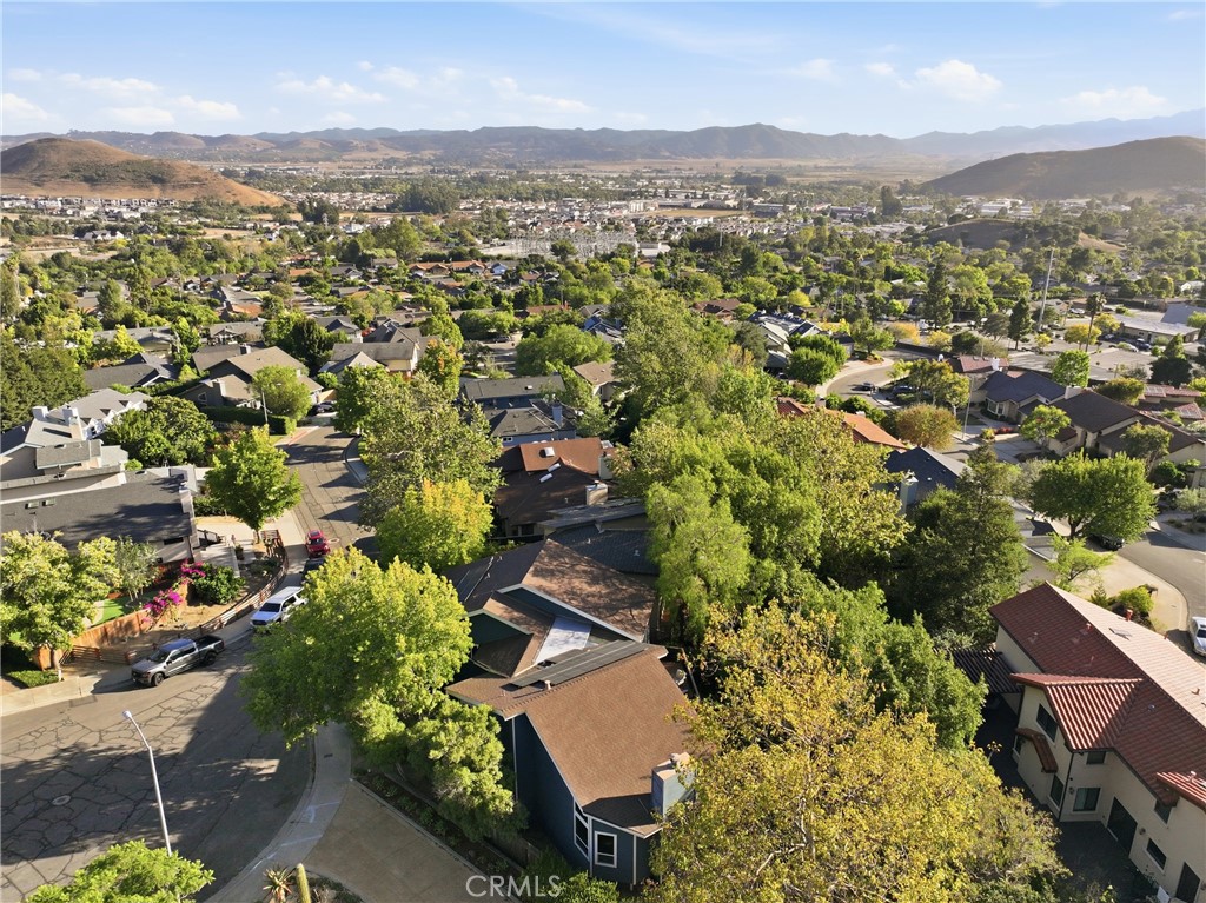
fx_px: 836
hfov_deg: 71.6
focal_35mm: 24
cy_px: 452
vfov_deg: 56.8
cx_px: 603
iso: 250
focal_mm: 12.3
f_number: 2.8
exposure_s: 1/2500
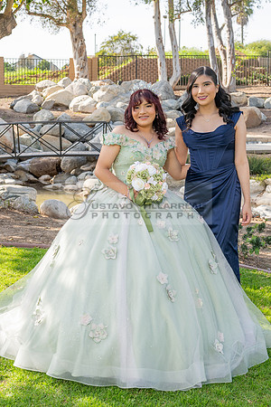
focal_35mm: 57
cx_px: 149
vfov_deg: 35.3
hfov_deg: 23.9
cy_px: 188
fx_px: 639
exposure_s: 1/320
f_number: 5.6
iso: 200
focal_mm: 35
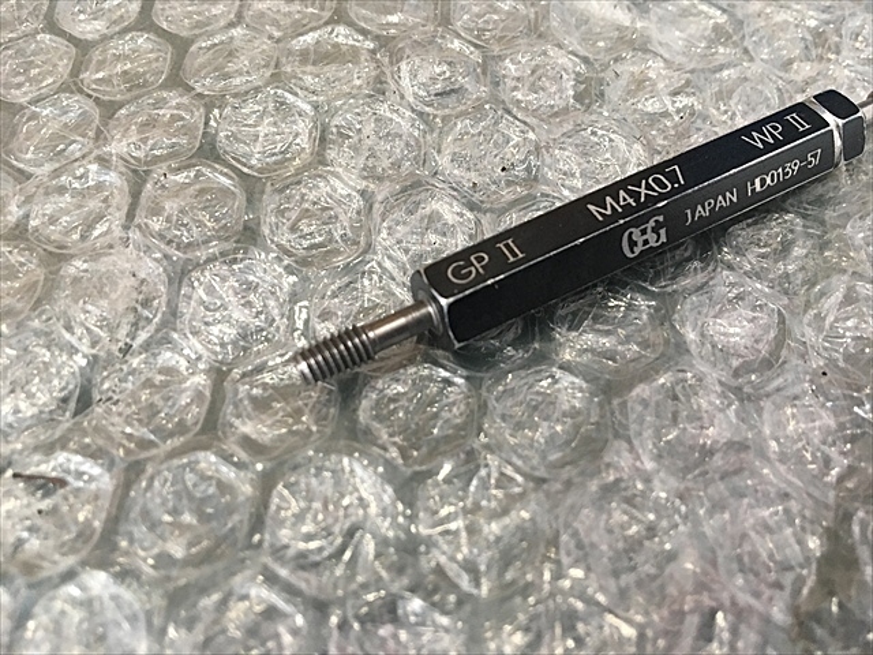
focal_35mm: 29
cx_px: 436
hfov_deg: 61.7
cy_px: 328
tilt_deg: -59.9
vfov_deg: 48.2
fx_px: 731
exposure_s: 1/30
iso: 125
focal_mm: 4.15
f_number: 2.2
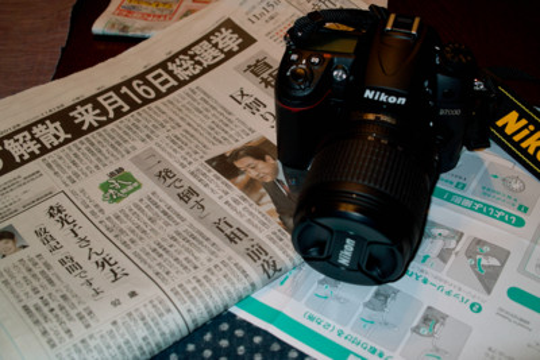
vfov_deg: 32.7
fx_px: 615
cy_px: 180
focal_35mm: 41
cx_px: 270
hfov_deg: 47.4
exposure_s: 1/25
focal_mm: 24.2
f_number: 4.5
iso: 100
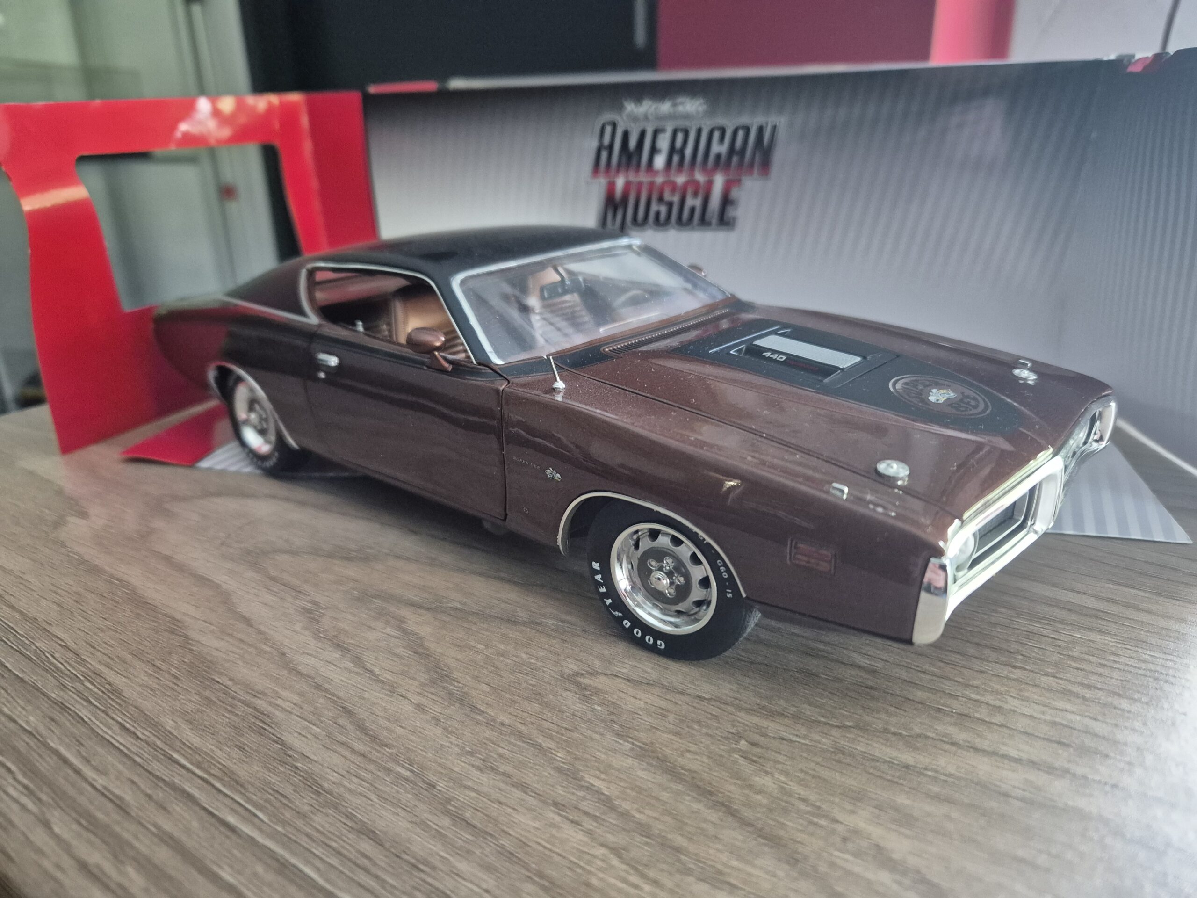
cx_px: 598
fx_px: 795
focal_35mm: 23
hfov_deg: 73.9
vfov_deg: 58.9
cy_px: 449
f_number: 1.8
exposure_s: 1/100
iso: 1600
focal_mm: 5.4
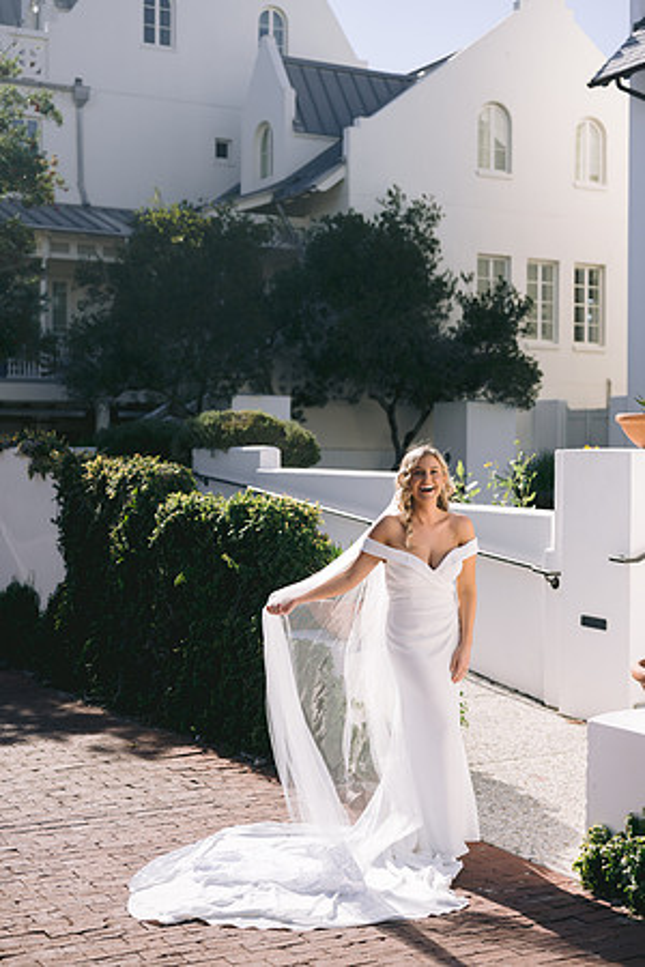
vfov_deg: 39.6
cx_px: 322
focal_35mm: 50
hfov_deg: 27.0
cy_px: 484
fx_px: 1344
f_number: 2.8
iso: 200
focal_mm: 50
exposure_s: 1/3200
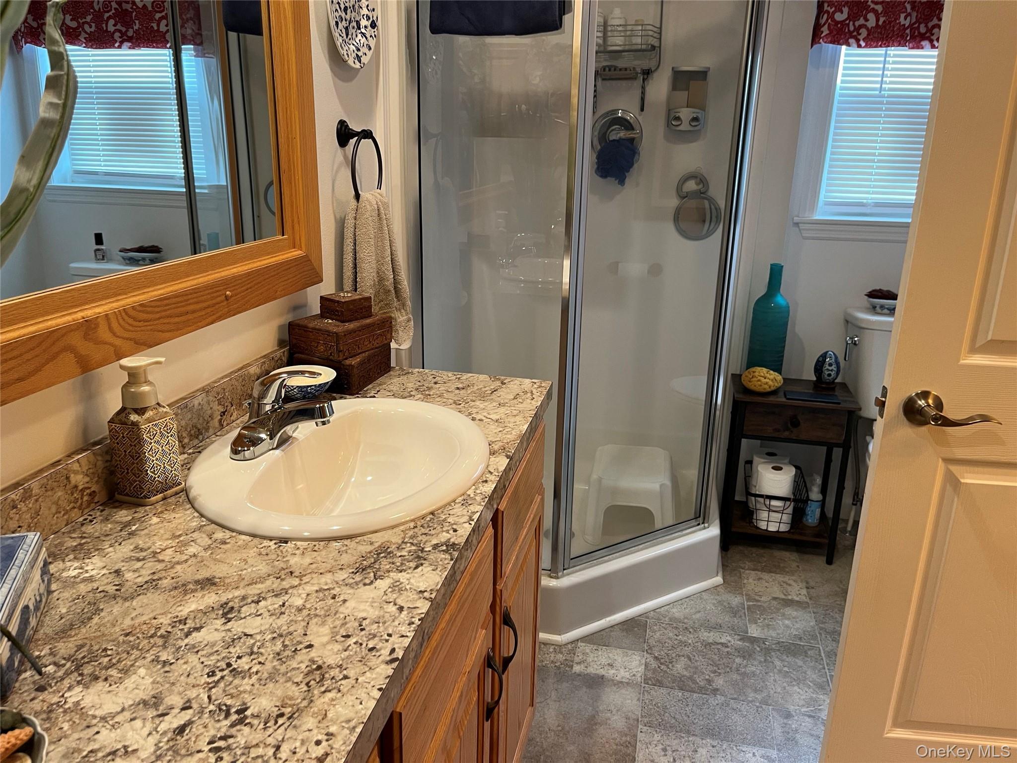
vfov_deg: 53.1
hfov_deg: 67.3
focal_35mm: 26
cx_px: 508
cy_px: 382
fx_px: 764
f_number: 1.6
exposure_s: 1/60
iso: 100
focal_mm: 5.1
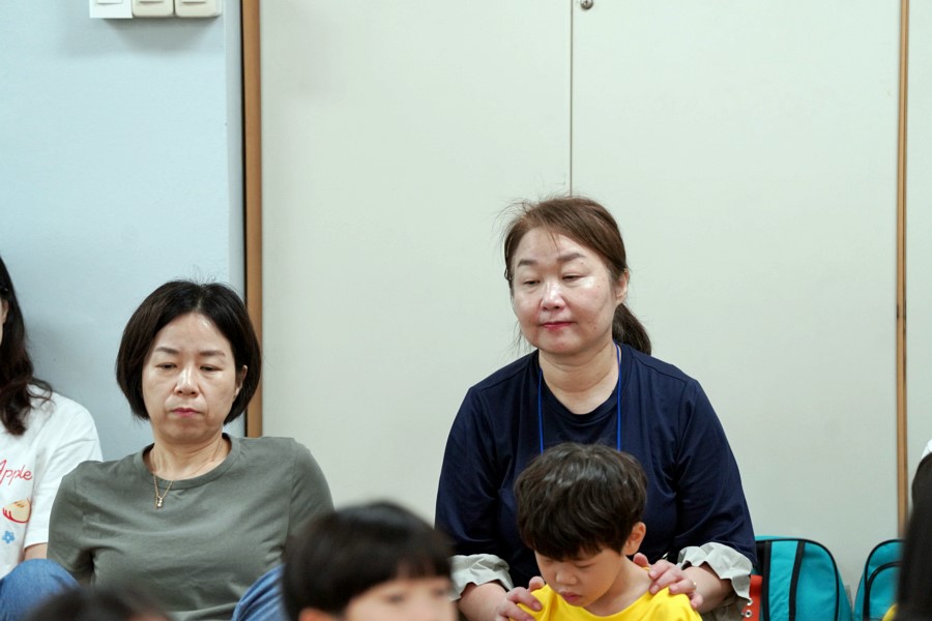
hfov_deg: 10.3
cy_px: 310
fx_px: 5177
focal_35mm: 200
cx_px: 466
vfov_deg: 6.9
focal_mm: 200
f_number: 4
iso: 2500
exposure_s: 1/250
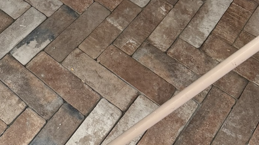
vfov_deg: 12.2
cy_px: -205
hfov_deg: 27.2
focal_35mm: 78
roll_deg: +1.2
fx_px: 536
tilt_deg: -28.3
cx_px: 114
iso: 200
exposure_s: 1/121
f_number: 1.78
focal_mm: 6.76
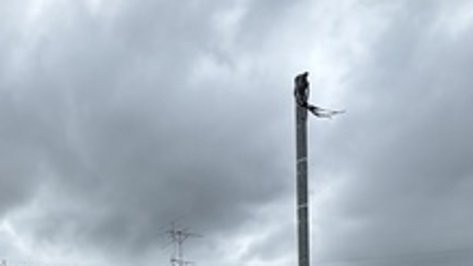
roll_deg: -0.6
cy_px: 434
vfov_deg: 21.0
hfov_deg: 40.7
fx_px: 564
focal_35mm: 45
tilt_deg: +2.9
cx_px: 17
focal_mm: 2.22
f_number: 2.2
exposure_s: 1/1880
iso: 50
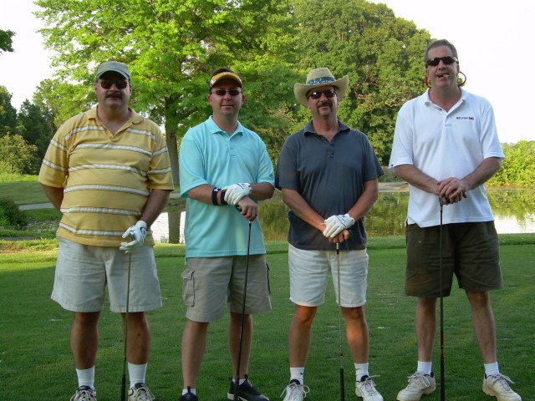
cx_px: 268
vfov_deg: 24.0
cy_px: 200
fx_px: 943
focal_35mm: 61
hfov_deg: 31.7
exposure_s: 1/115
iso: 50
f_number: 3.4
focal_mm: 10.3
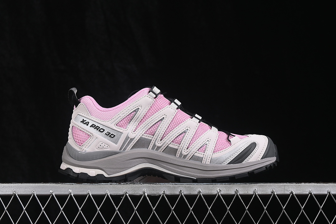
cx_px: 168
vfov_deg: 18.2
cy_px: 112
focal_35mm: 75
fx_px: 700
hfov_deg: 27.0
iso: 160
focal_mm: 50
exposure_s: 1/80
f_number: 8
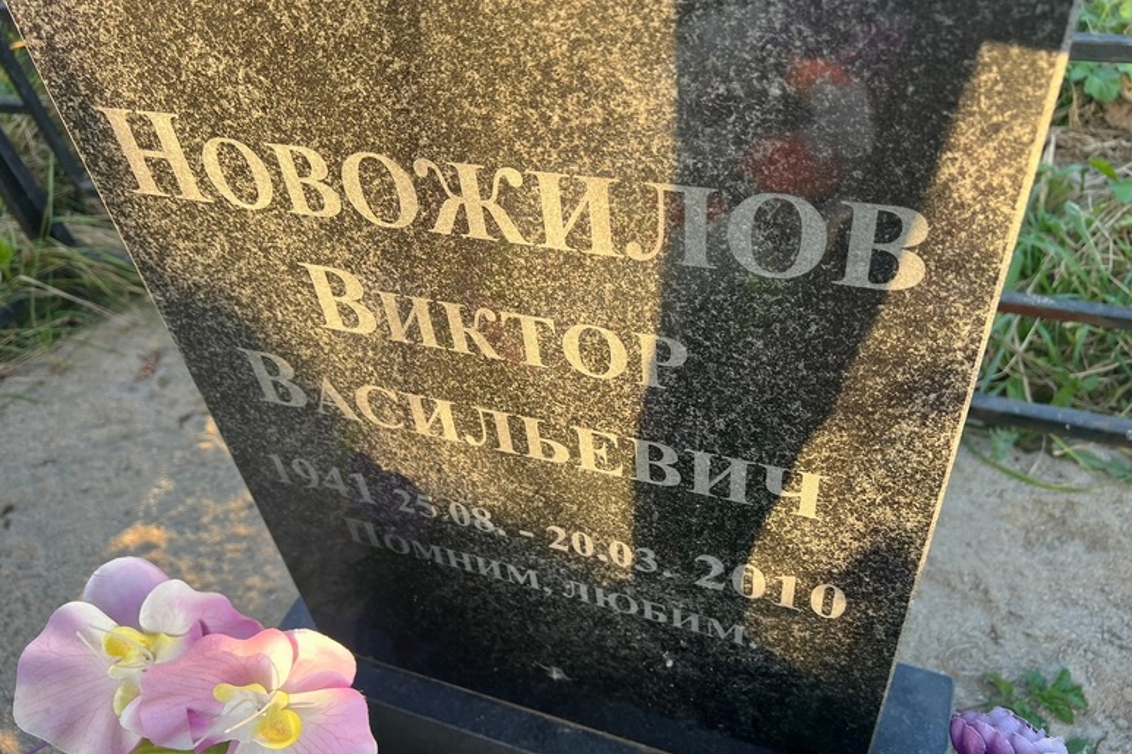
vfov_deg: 46.3
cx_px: 570
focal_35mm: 28
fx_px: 880
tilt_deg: -43.8
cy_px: 410
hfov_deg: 65.5
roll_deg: +11.3
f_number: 1.5
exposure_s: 1/183
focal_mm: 5.7
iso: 40
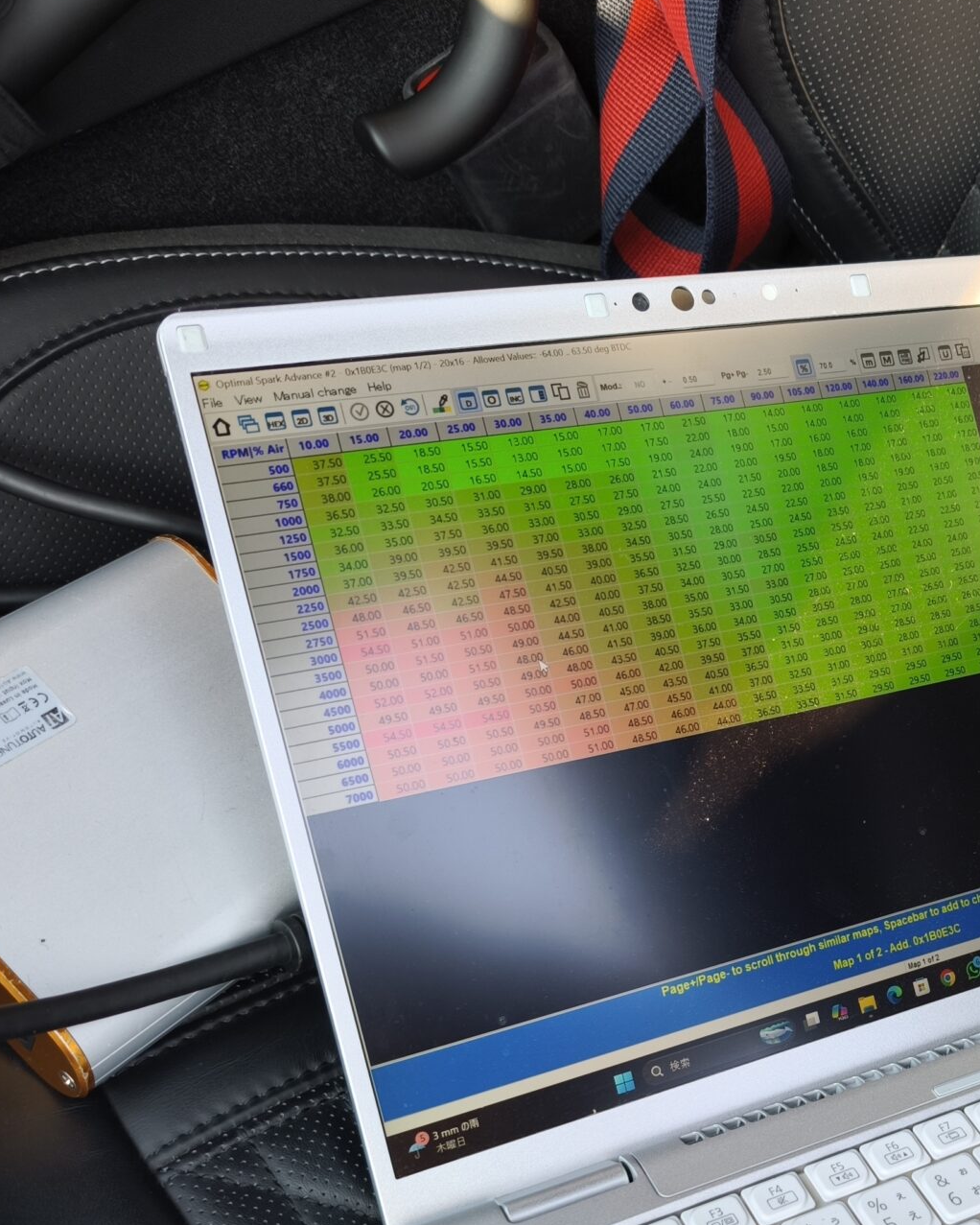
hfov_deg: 32.0
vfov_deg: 40.5
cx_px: 866
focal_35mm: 45
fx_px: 1631
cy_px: 845
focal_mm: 6.57
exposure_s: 1/100
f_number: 1.6
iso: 64
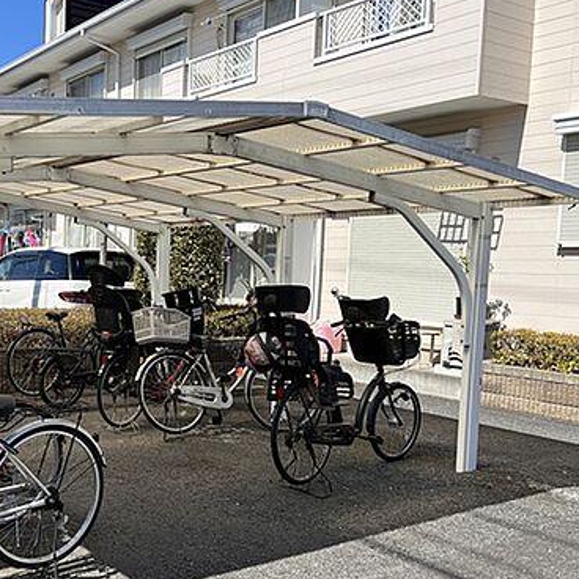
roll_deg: -0.7
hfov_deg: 39.6
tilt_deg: -5.3
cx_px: 87
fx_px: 757
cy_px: 330
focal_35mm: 40
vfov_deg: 41.8
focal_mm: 5.7
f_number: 1.5
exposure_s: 1/4115
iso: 50
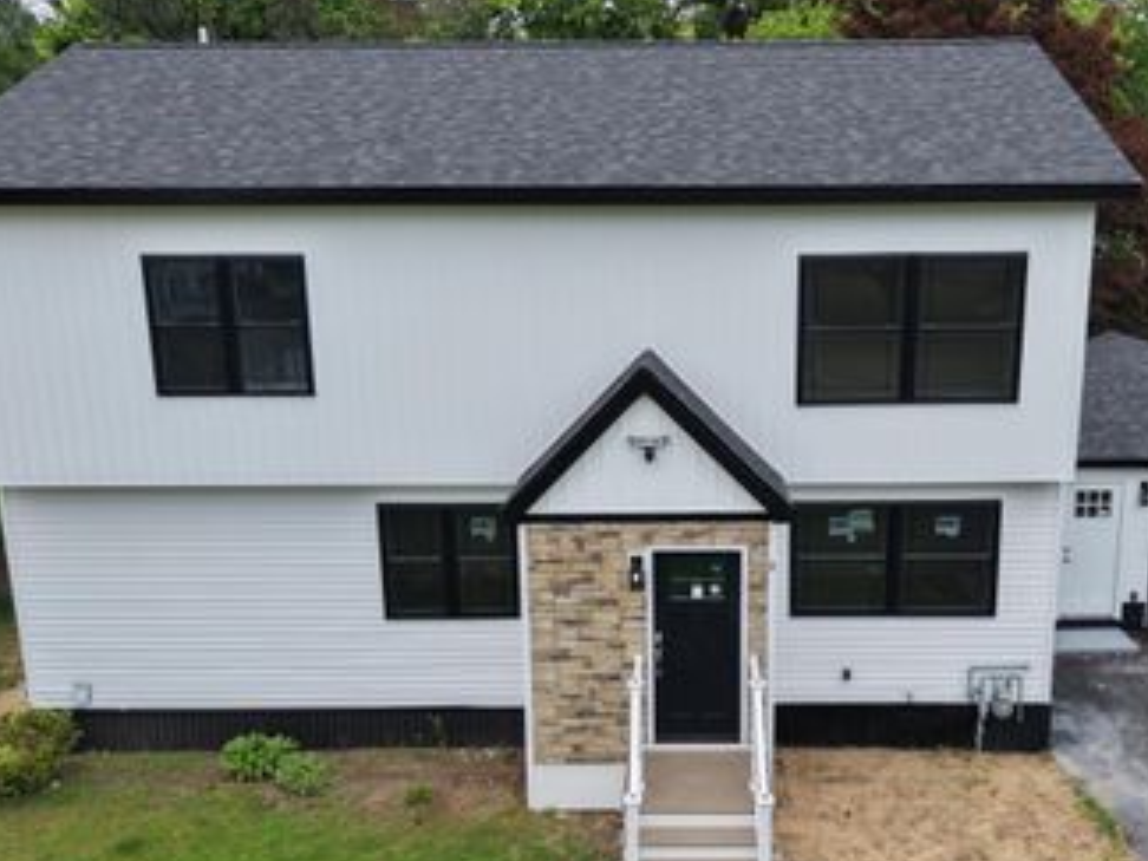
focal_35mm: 37
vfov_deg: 38.6
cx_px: 694
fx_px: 1227
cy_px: 498
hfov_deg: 49.8
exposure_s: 1/1000
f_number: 1.8
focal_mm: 8.67
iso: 100
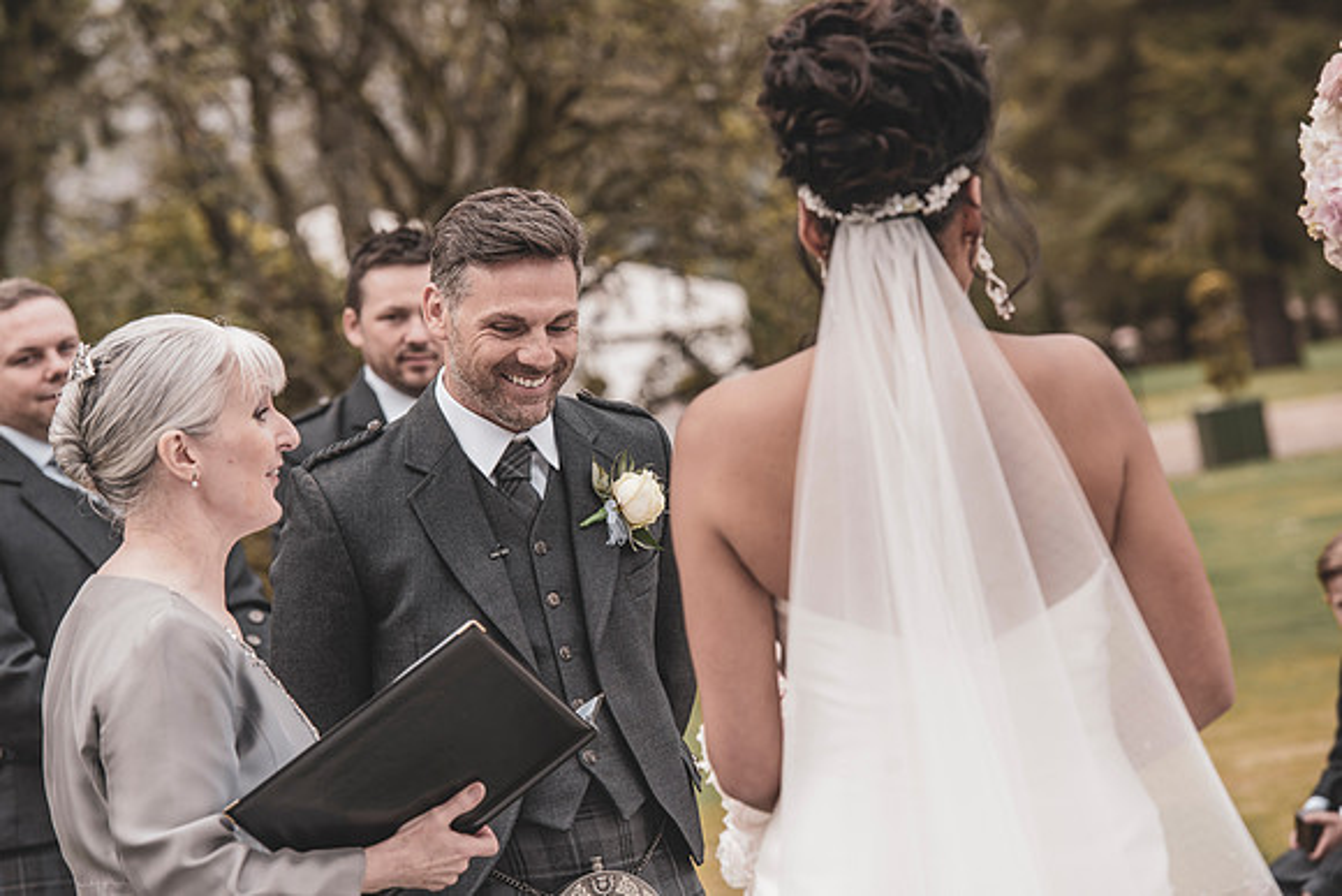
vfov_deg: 9.5
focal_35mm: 145
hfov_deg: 14.2
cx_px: 671
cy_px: 448
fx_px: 5406
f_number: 5.6
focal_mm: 145
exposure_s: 1/320
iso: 250
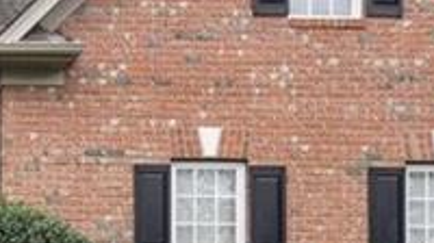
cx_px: -161
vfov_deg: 13.3
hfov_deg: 21.8
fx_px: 989
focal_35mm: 86
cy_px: 356
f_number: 4
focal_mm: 16
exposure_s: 1/60
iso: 125
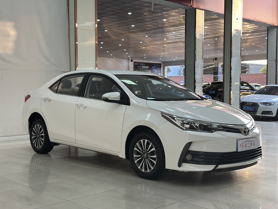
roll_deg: +0.2
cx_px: 139
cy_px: 104
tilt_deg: -1.9
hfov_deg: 39.7
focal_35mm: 48
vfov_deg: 30.3
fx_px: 385
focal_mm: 6.86
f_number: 1.78
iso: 80
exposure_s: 1/200
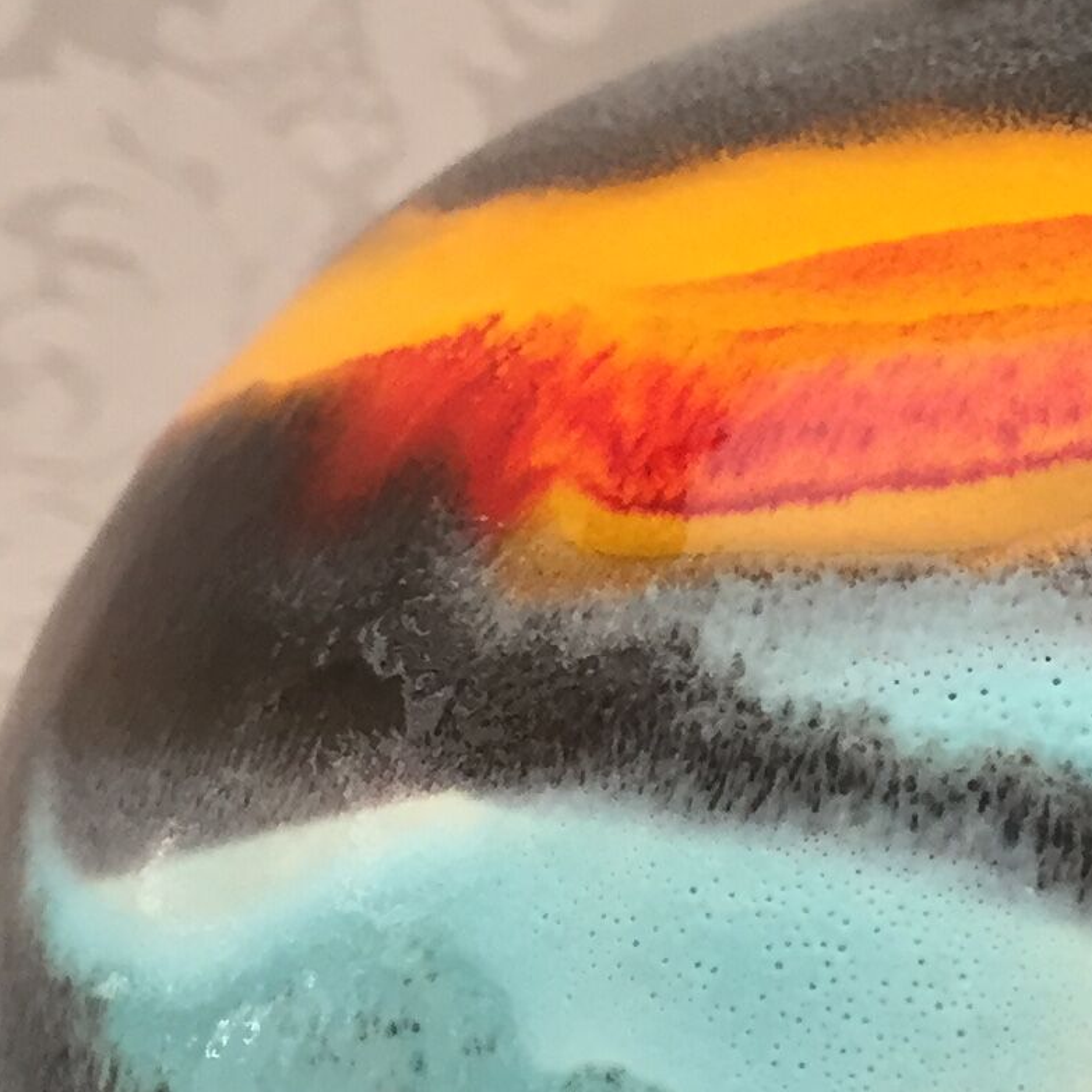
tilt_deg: -16.1
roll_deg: -0.3
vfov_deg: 16.2
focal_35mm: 107
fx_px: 3819
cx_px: 1303
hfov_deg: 15.7
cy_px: 746
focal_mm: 4.15
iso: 100
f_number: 2.2
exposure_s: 1/33
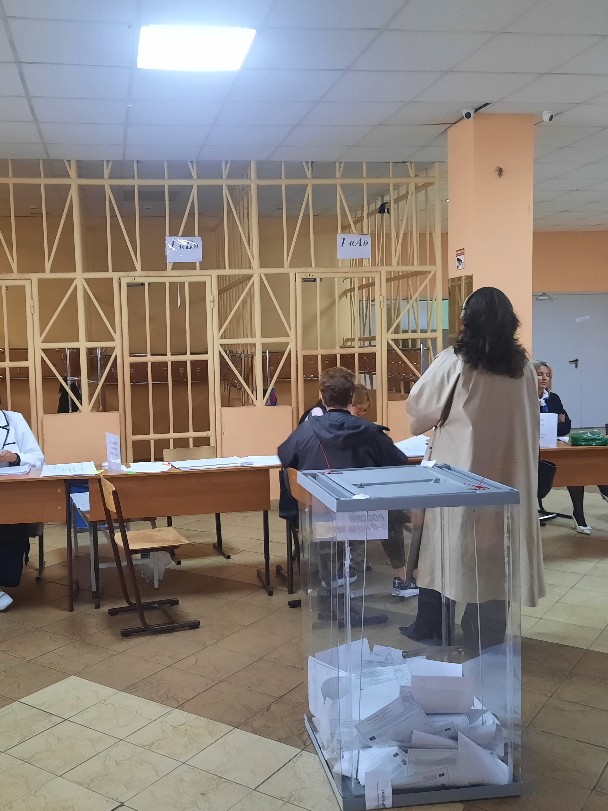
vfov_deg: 54.0
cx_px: 246
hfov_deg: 41.6
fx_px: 796
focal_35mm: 34
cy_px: 410
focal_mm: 4.6
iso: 400
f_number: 2
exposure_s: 1/33
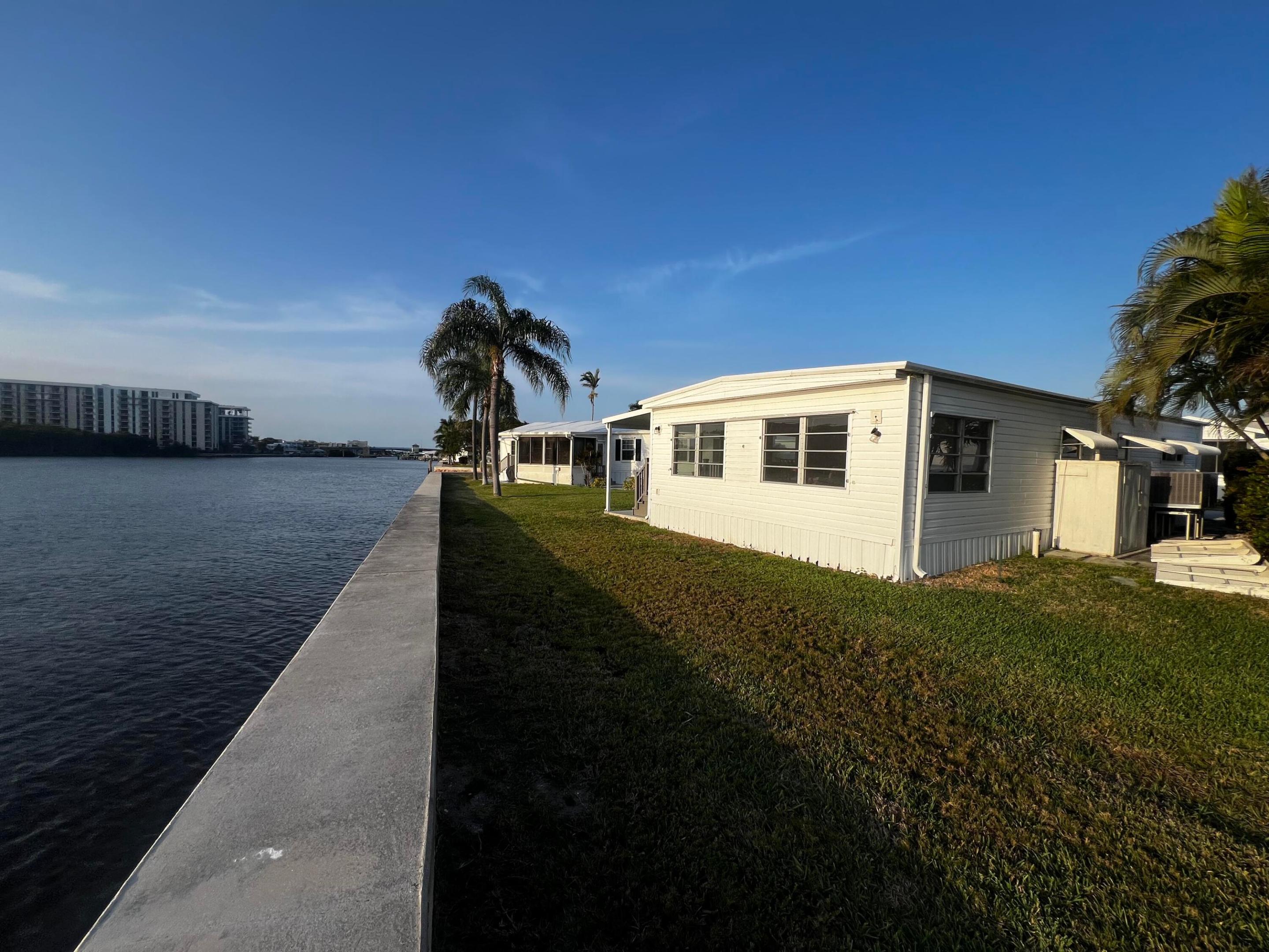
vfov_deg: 89.9
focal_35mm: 13
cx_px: 634
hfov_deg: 106.2
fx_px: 477
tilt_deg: -2.5
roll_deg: -2.2
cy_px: 476
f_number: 1.8
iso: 32
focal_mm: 1.57
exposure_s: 1/1845
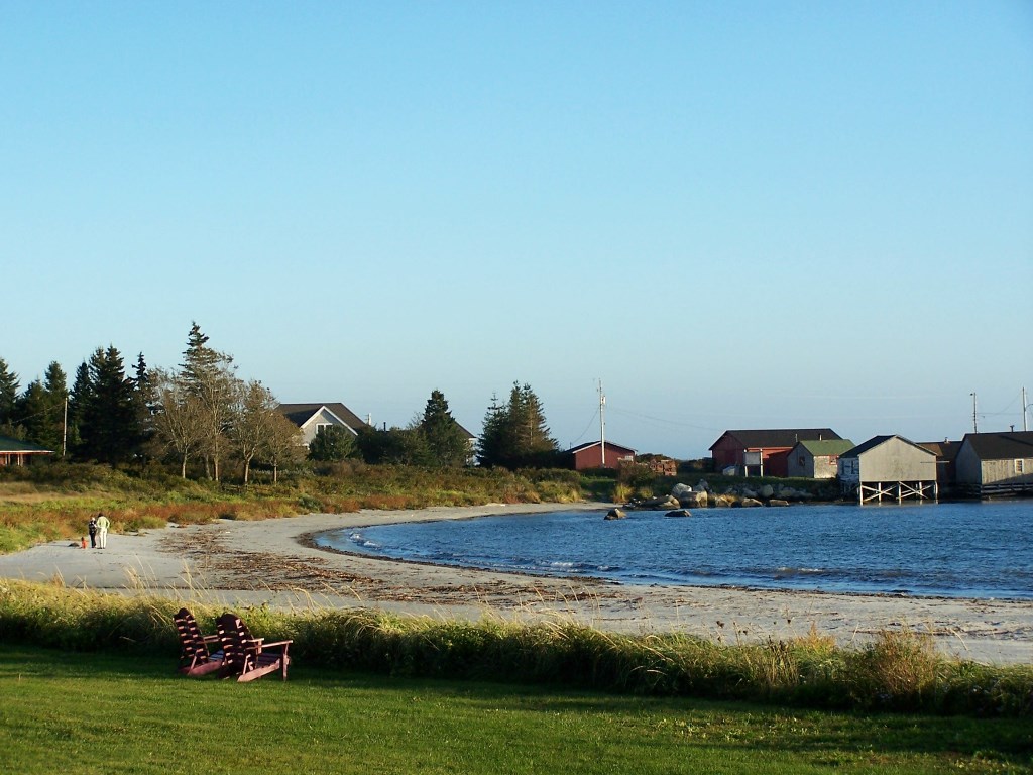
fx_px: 2805
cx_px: 516
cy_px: 388
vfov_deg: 15.7
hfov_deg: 20.9
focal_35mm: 94
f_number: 3.2
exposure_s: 1/500
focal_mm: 15.6
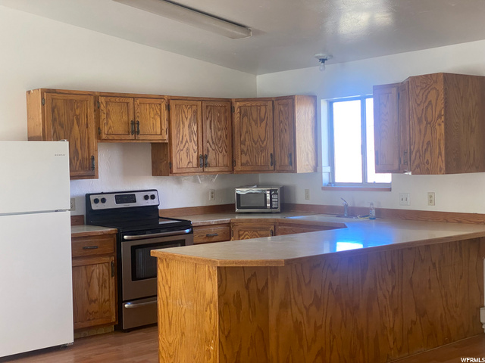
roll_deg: +1.1
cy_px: 182
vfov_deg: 28.0
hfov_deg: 36.8
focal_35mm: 52
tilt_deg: -2.4
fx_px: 729
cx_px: 242
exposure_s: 1/90
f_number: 2
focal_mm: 6
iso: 160
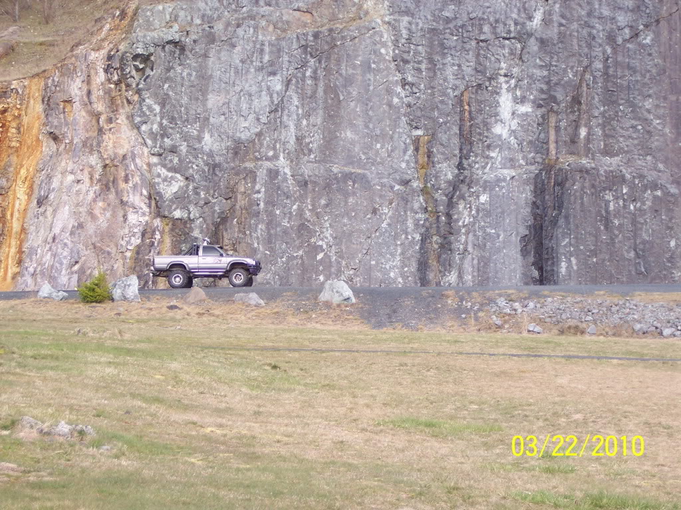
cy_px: 255
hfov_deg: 18.9
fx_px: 2046
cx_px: 340
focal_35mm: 104
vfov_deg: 14.2
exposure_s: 1/125
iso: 100
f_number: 4.8
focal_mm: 21.3
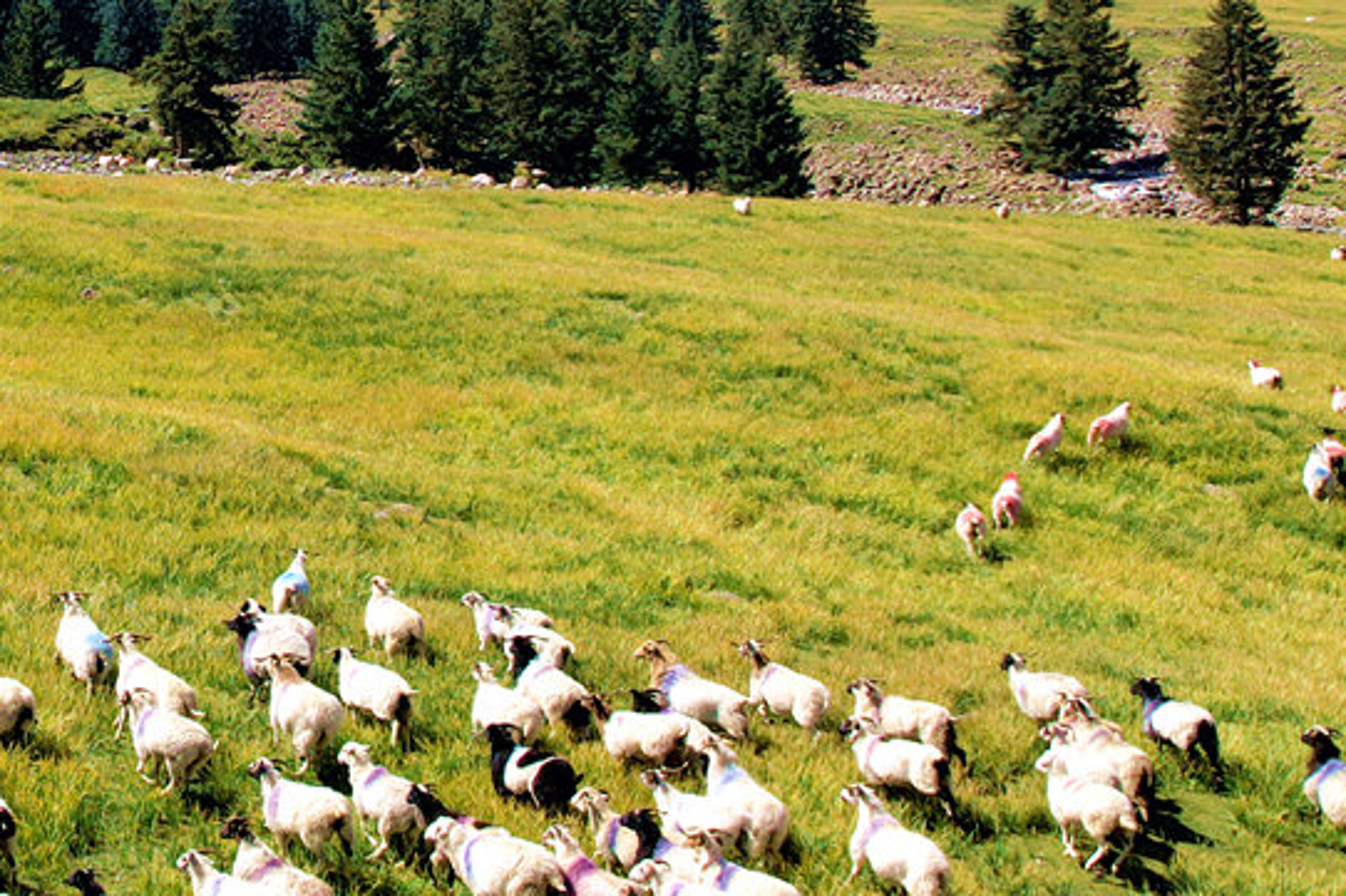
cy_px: 144
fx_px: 2429
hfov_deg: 28.7
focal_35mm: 65
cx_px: -45
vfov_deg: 20.6
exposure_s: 1/2000
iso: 110
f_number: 2.8
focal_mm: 8.38
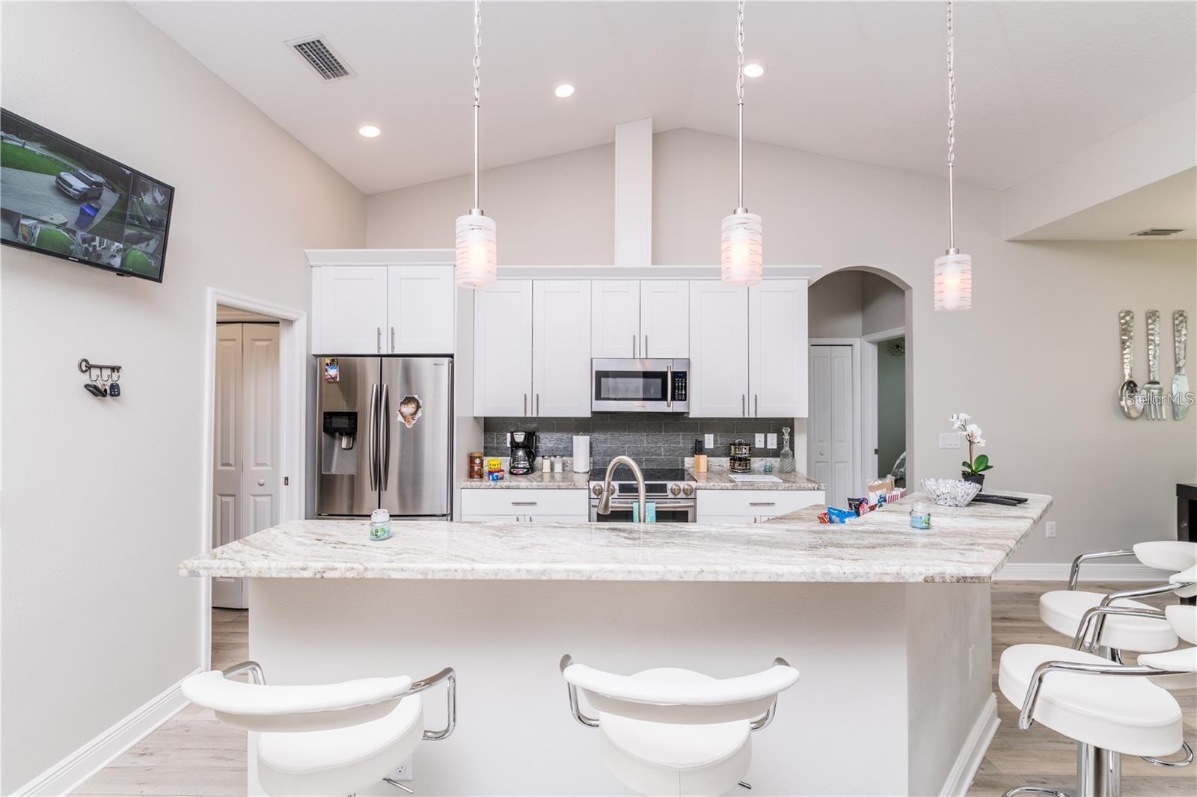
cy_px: 398
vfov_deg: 77.3
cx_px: 598
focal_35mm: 15
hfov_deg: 100.4
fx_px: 499
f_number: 7.1
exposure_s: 1/60
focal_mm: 15
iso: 250
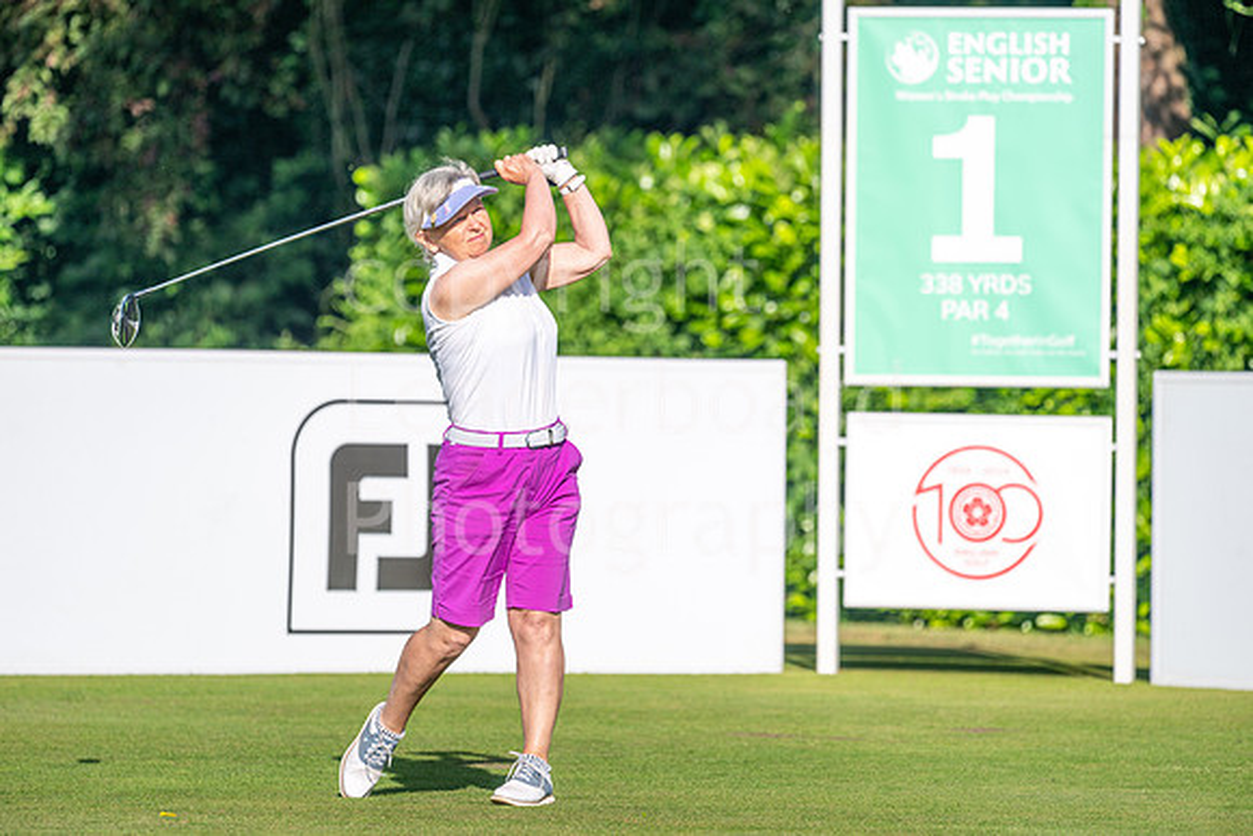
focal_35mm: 300
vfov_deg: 4.6
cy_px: 418
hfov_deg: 6.9
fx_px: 10444
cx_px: 626
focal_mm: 300
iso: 200
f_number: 5
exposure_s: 1/3200
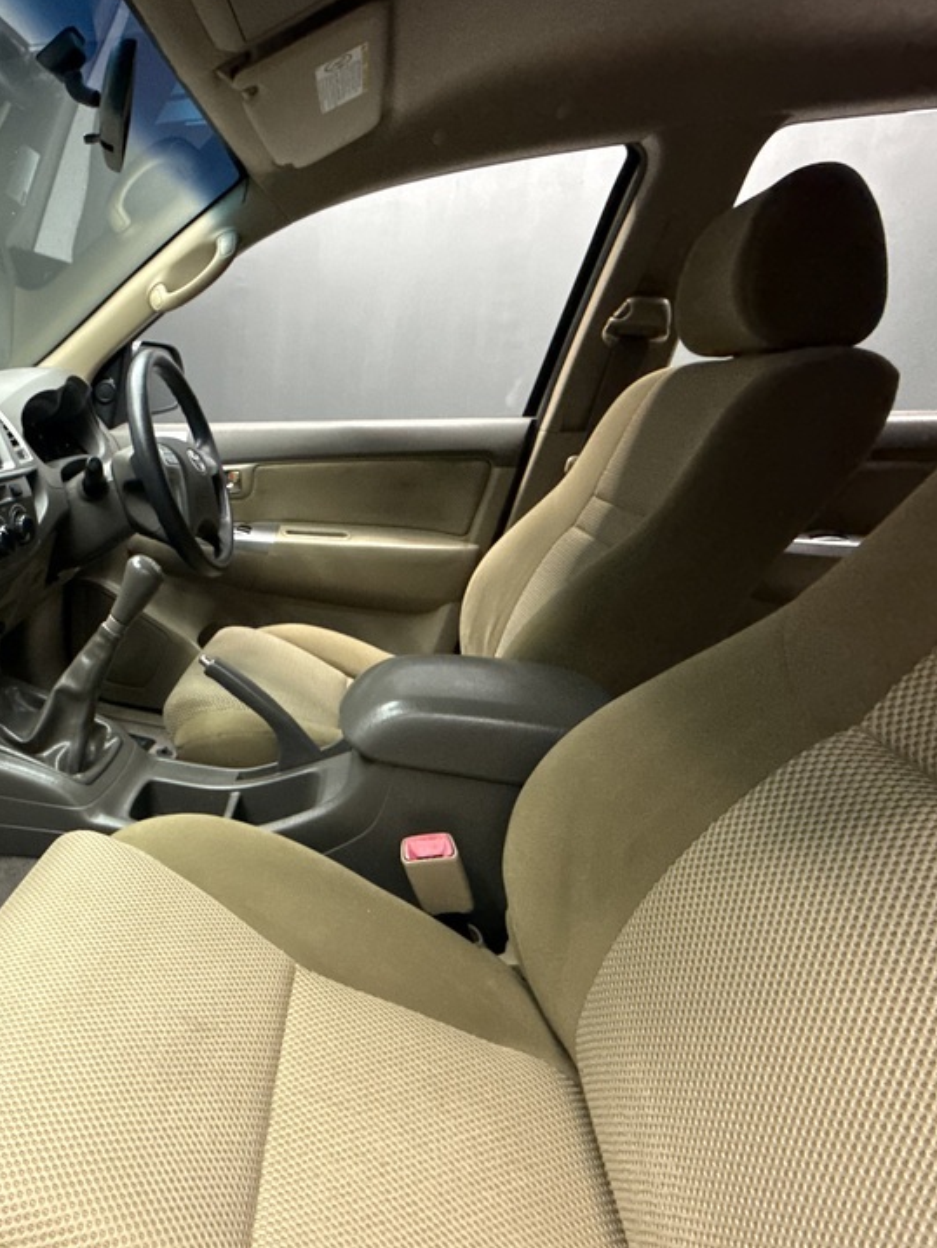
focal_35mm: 20
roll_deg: -0.8
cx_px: 101
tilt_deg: -17.2
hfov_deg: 57.2
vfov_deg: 81.7
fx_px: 722
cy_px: 618
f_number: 2.2
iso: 800
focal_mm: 2.22
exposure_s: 1/50
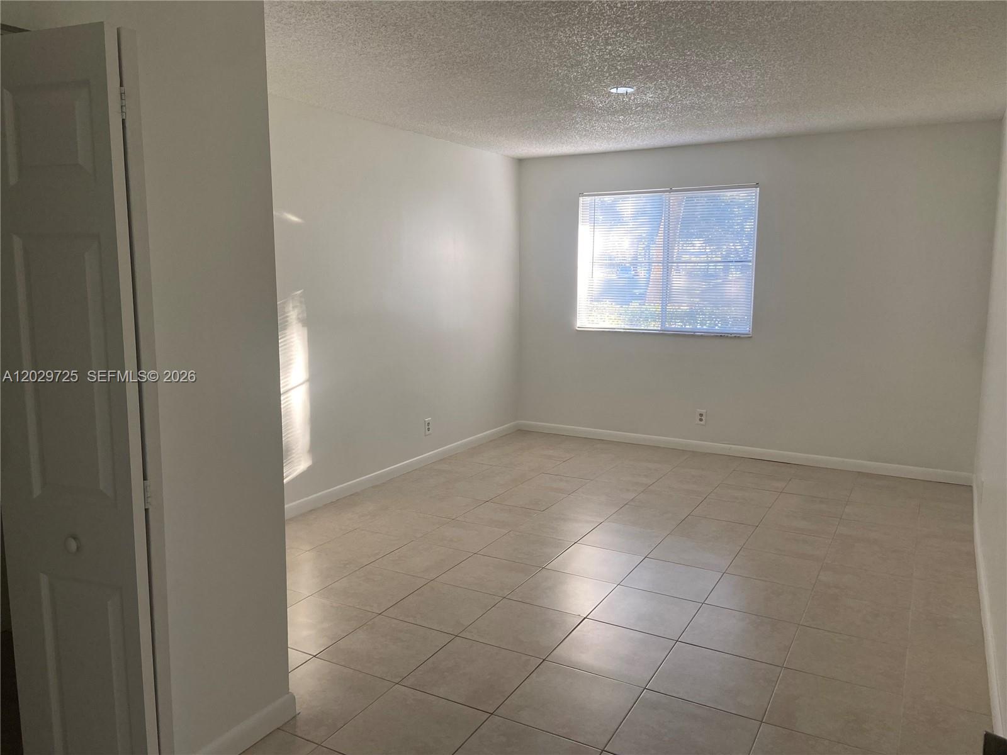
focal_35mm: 26
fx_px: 756
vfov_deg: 53.1
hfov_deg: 67.3
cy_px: 378
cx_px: 504
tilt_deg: -8.4
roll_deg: +1.0
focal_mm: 4.25
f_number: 1.8
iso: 125
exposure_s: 1/91
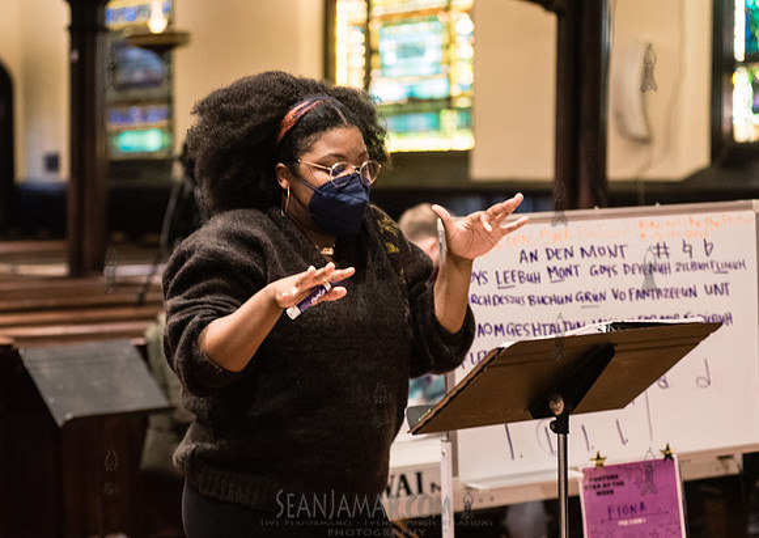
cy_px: 286
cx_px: 342
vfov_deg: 15.3
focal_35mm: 93
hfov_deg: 21.4
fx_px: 2004
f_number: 3.5
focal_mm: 80
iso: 4000
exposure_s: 1/125
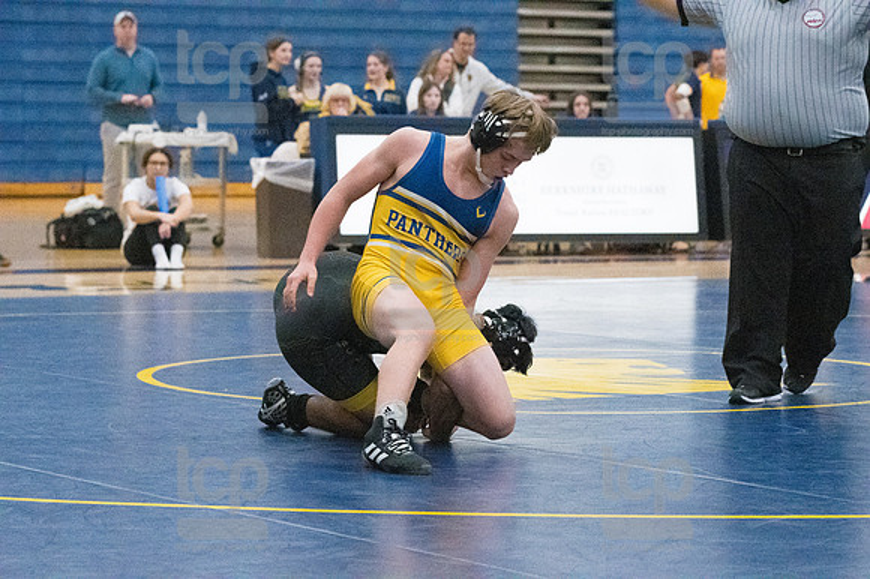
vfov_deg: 9.9
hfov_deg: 14.9
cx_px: 435
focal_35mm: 138
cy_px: 290
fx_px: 3333
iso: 8000
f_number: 4.5
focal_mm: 92
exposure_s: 1/1000
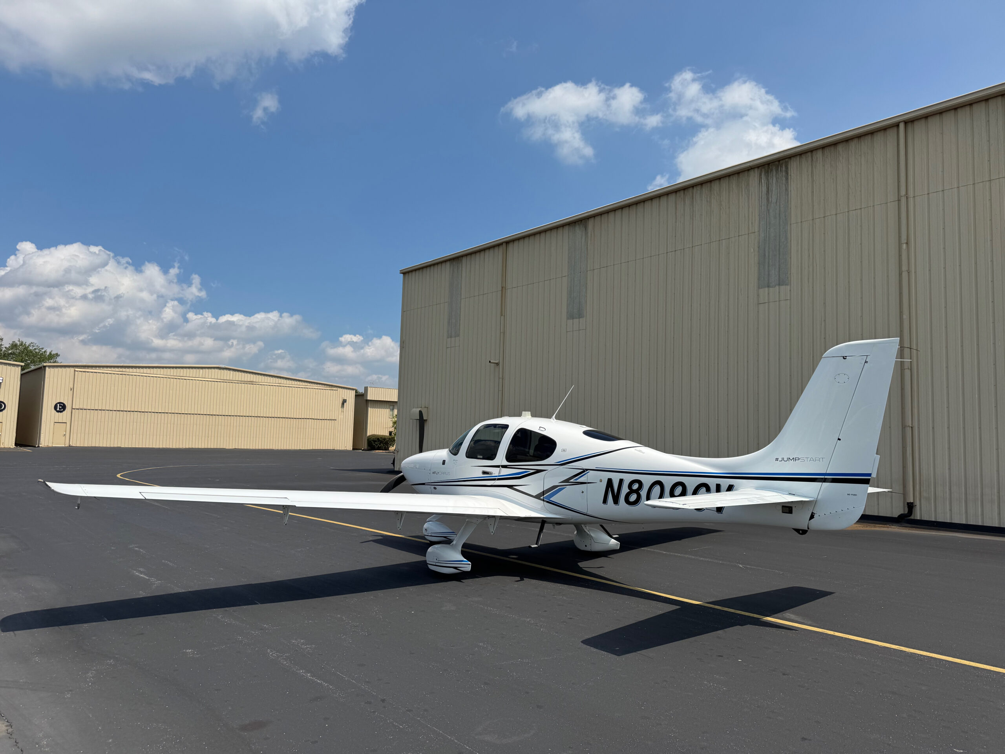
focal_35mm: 24
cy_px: 377
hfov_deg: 71.6
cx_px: 502
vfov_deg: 56.8
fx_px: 697
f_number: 1.78
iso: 80
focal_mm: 6.76
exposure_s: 1/7092
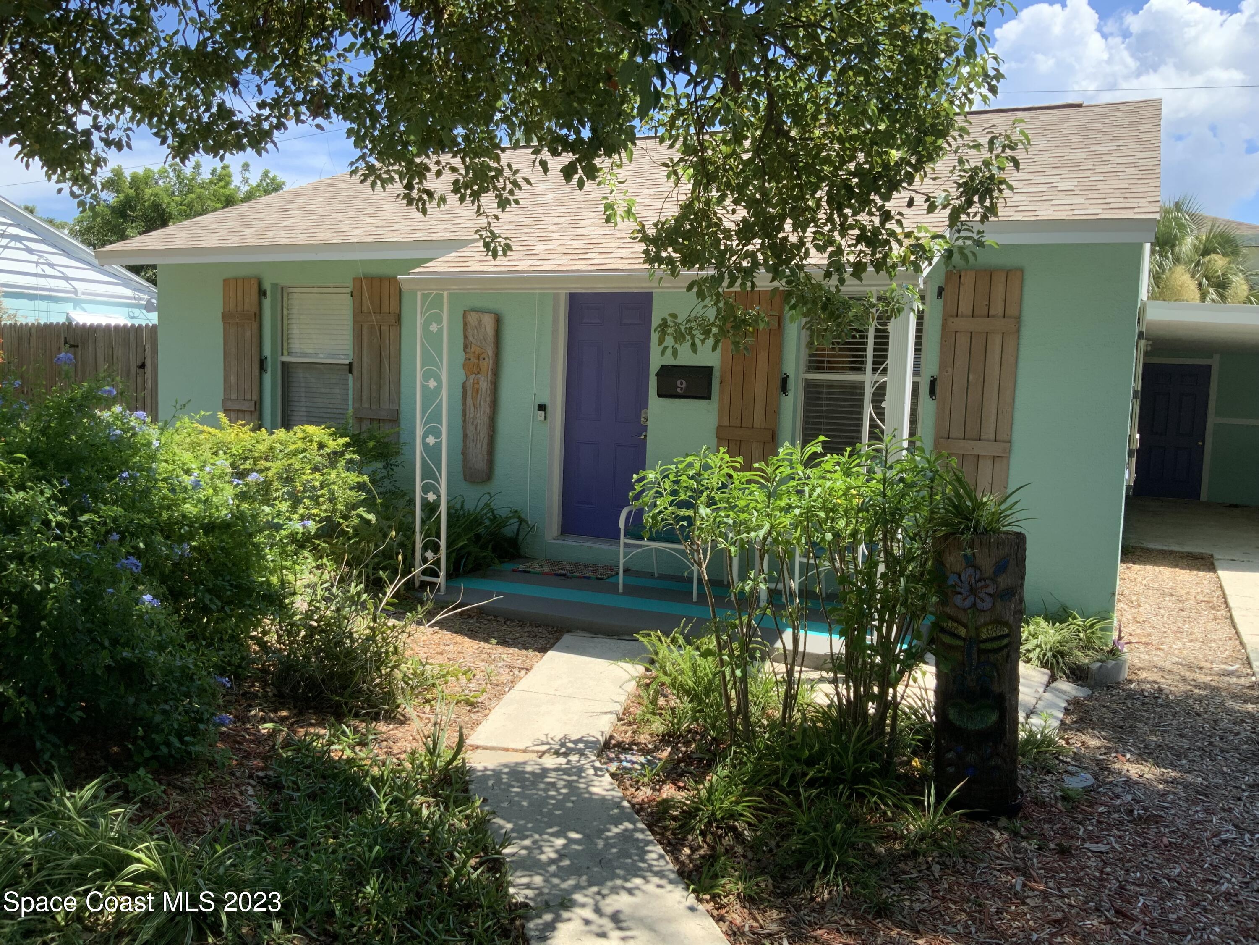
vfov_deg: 48.2
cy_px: 472
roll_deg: -1.0
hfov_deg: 61.7
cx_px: 630
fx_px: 1055
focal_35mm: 29
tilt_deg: -4.8
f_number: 1.8
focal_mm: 3
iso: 16
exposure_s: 1/627
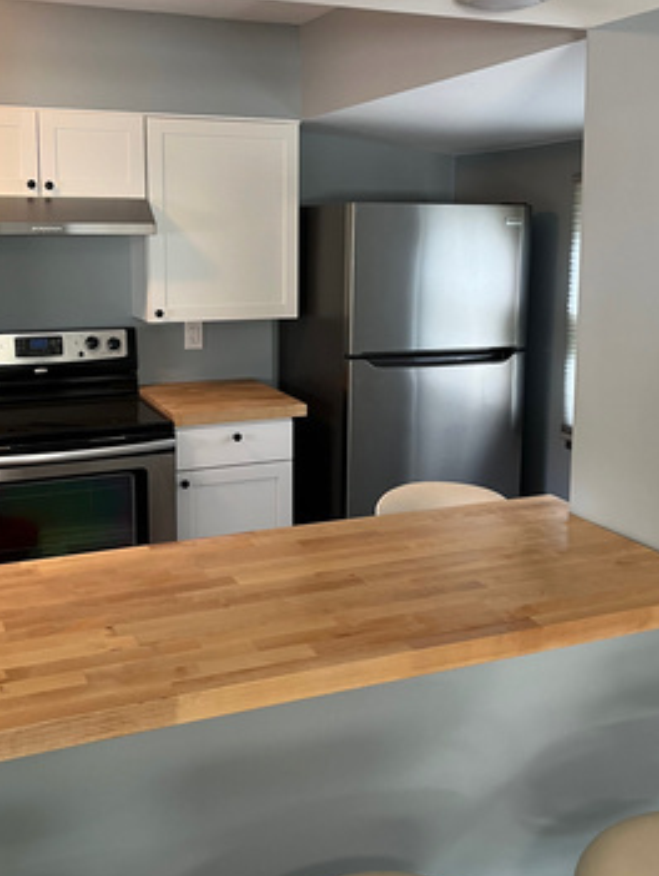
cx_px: 273
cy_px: 357
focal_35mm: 37
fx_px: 937
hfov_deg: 38.6
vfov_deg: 49.8
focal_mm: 5.1
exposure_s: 1/60
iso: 160
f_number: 1.6
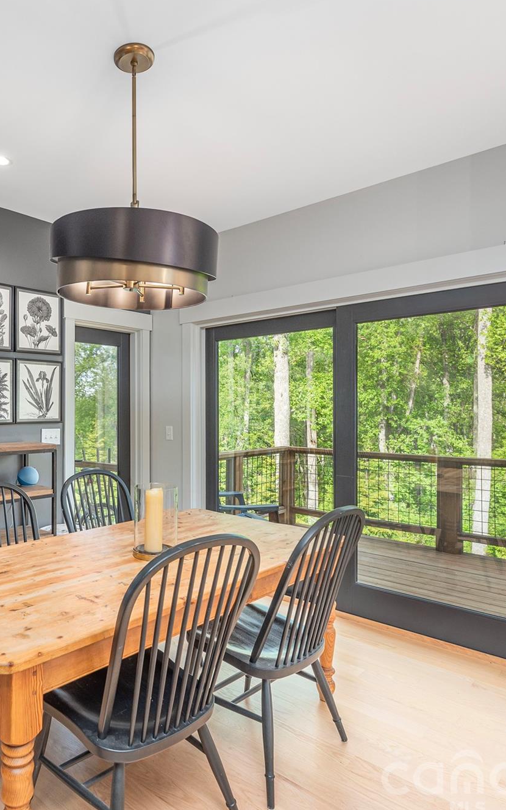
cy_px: 408
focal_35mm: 22
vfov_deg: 79.7
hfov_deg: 52.5
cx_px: 124
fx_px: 485
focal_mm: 14
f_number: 7.1
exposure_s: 1/100
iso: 320
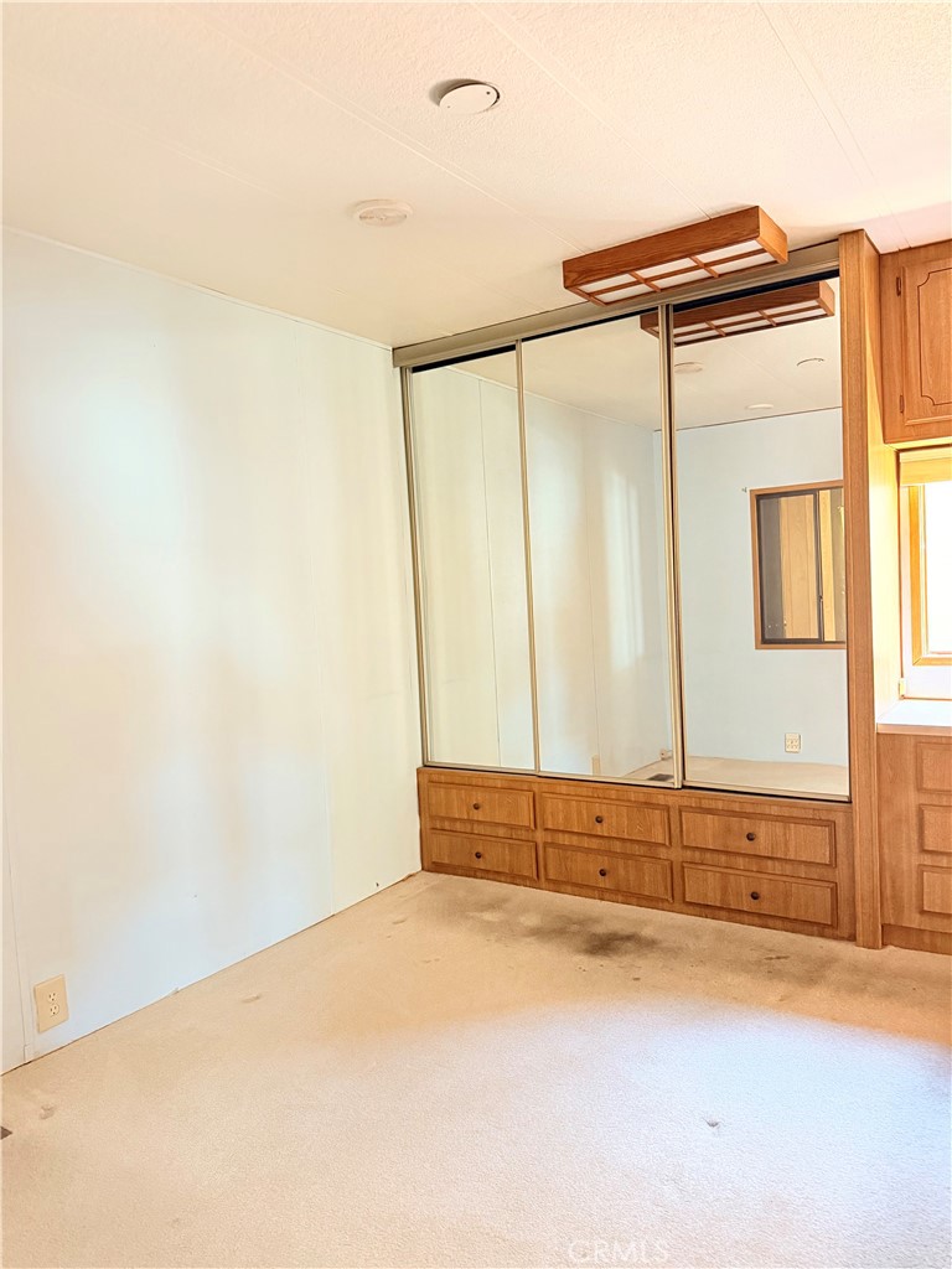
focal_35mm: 24
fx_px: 880
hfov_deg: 56.8
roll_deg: +2.7
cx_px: 476
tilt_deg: -3.5
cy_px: 634
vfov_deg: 71.6
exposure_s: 1/40
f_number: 1.78
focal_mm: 6.76
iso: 1000
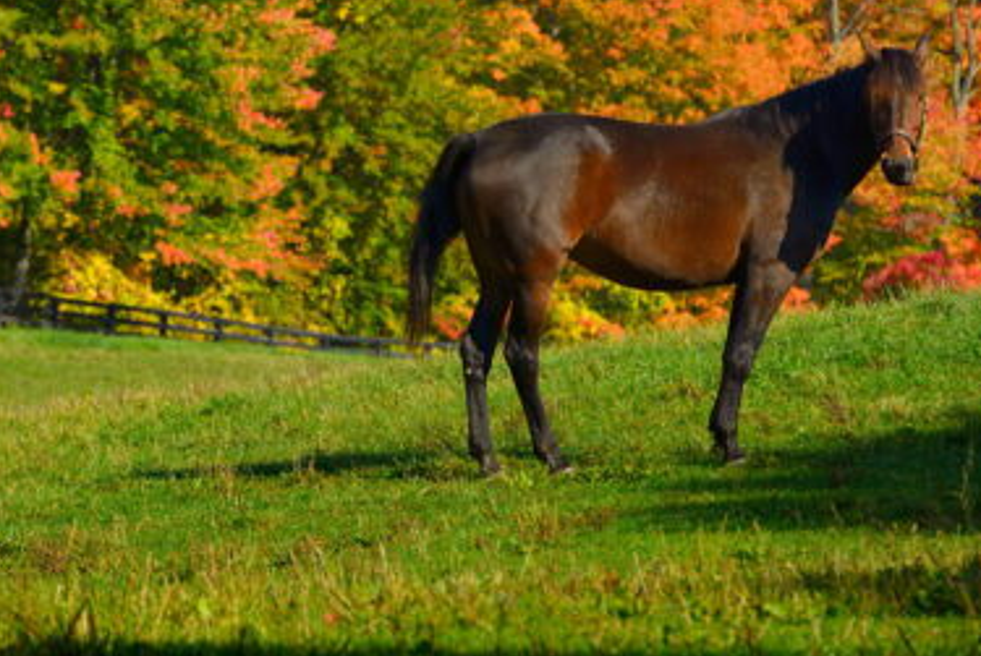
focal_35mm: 358
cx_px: 16
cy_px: 51
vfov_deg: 3.8
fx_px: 9767
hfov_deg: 5.7
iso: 200
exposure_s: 1/320
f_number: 8
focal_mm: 175
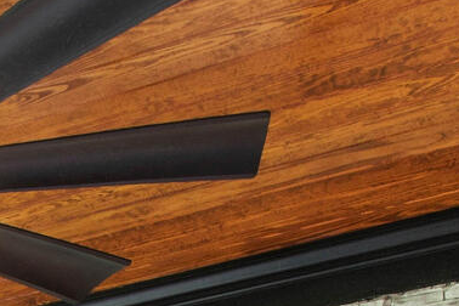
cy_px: 901
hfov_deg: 15.7
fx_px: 1517
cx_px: -249
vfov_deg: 9.3
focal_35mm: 119
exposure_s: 1.3
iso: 100
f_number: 8
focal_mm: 10
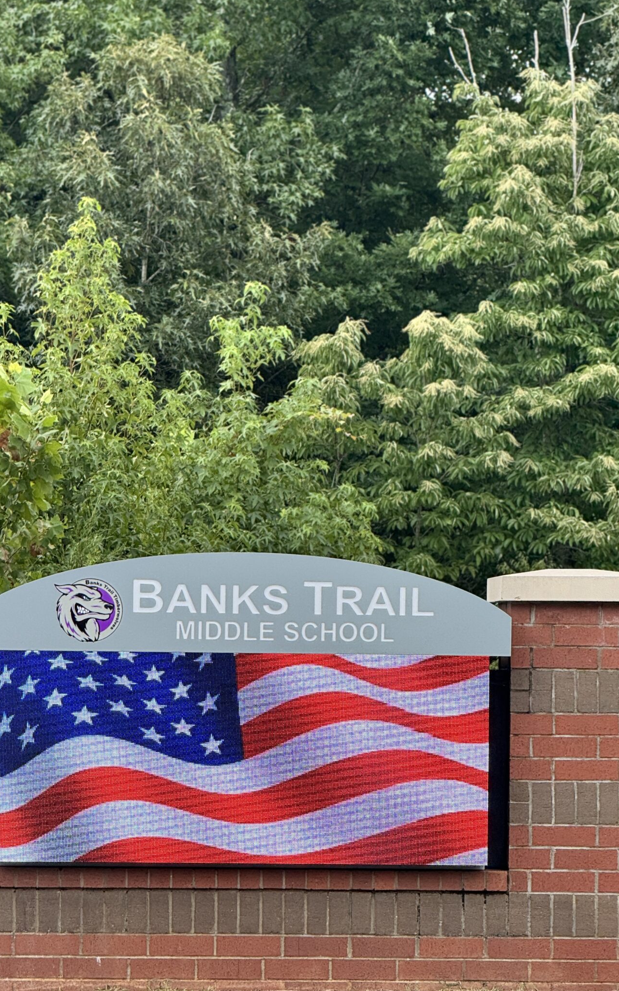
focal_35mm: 159
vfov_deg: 13.2
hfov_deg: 8.2
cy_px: 583
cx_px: 230
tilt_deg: -0.8
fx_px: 4292
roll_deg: -0.3
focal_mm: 15.66
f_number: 2.8
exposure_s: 1/283
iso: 50
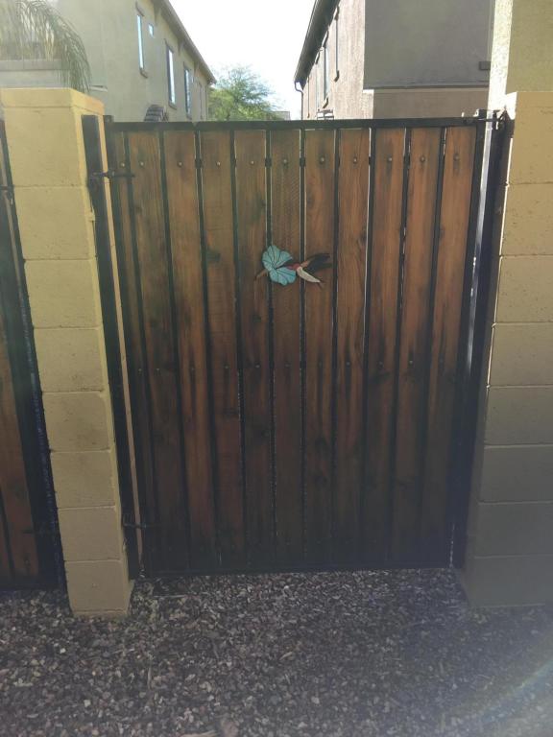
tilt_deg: -17.5
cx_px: 276
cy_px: 368
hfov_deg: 48.2
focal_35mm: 29
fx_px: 618
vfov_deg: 61.7
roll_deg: +1.0
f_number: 2.2
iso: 32
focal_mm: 4.15
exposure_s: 1/356
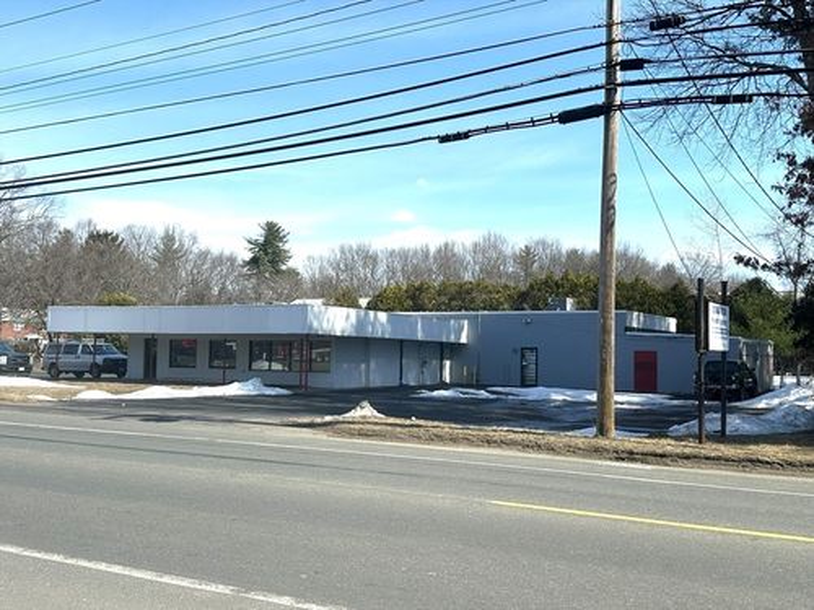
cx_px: 407
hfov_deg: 49.0
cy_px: 305
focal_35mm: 38
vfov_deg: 37.7
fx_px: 894
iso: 80
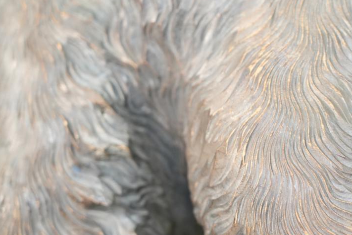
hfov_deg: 12.8
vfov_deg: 8.6
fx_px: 1564
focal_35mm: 160
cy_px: 104
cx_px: 247
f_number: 4
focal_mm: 105
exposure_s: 1/125
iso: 4000
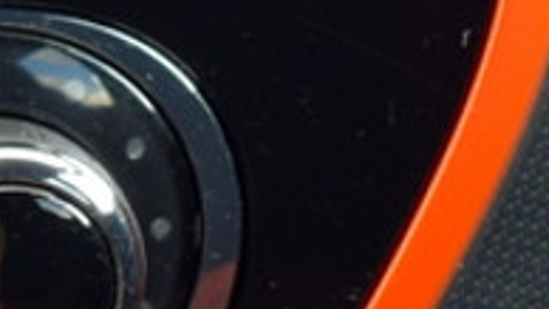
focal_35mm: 272
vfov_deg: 4.3
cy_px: -571
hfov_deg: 7.6
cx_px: -597
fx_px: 3958
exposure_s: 1/60
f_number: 4
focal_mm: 24
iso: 400
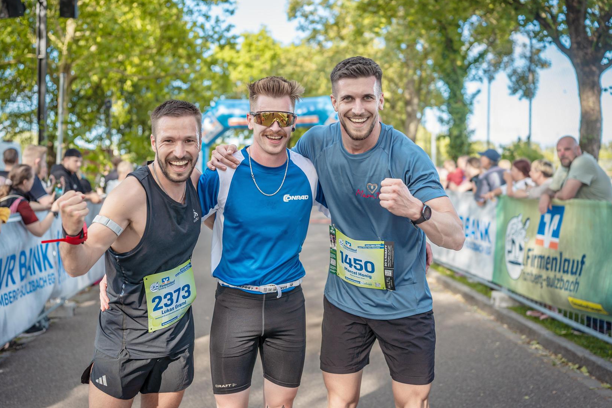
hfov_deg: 47.3
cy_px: 194
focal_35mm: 41
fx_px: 697
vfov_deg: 32.6
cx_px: 279
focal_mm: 35
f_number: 2
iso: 125
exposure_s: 1/400
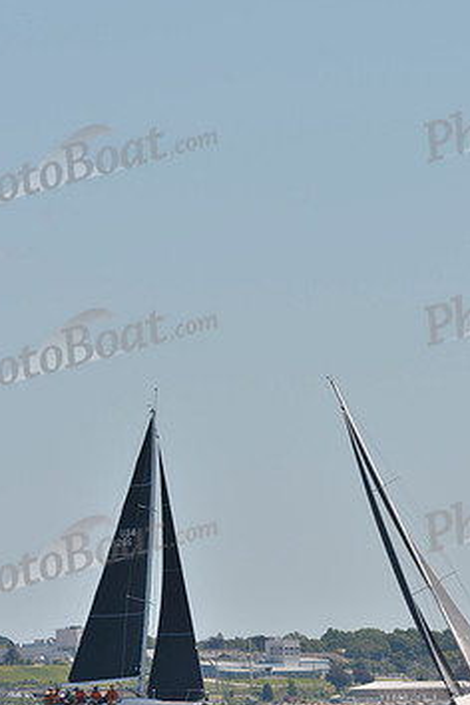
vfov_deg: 5.2
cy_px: 426
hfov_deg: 3.5
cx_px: 322
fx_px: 7696
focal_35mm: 393
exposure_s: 1/1000
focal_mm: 240
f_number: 8
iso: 200
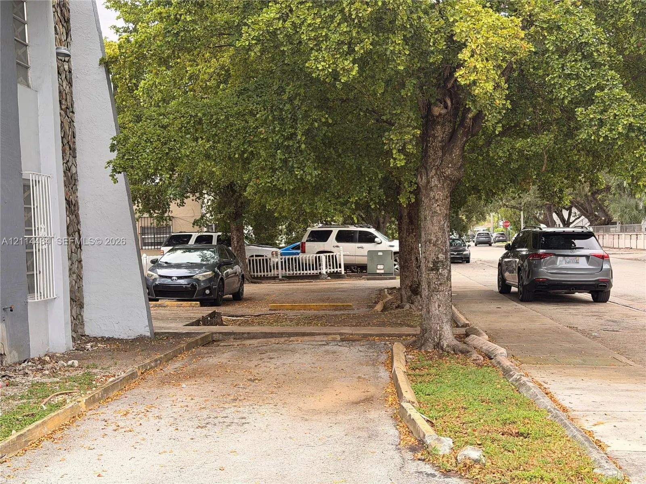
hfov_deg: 39.7
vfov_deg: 30.3
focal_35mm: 48
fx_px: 896
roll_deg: +3.2
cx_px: 323
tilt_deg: +0.6
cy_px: 242
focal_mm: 6.76
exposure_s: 1/226
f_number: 1.78
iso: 64
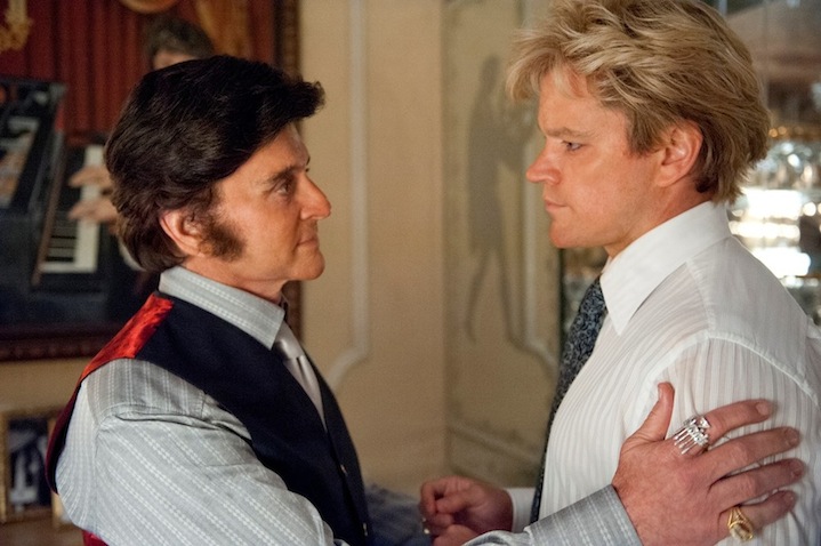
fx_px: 866
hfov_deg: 50.7
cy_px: 273
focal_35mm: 38
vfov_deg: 35.0
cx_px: 410
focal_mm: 38
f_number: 3.2
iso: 3200
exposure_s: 1/60
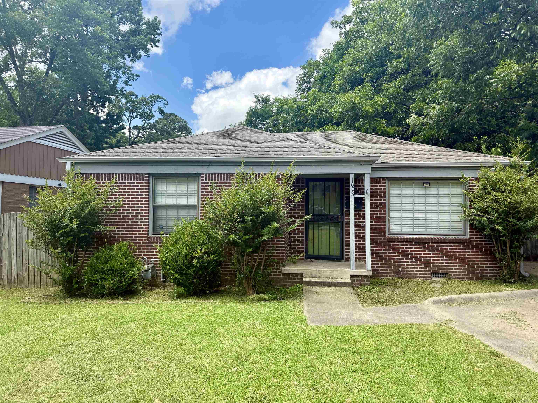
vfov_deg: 56.8
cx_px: 269
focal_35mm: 24
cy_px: 202
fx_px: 373
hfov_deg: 71.6
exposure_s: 1/2299
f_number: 1.78
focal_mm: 6.76
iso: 100
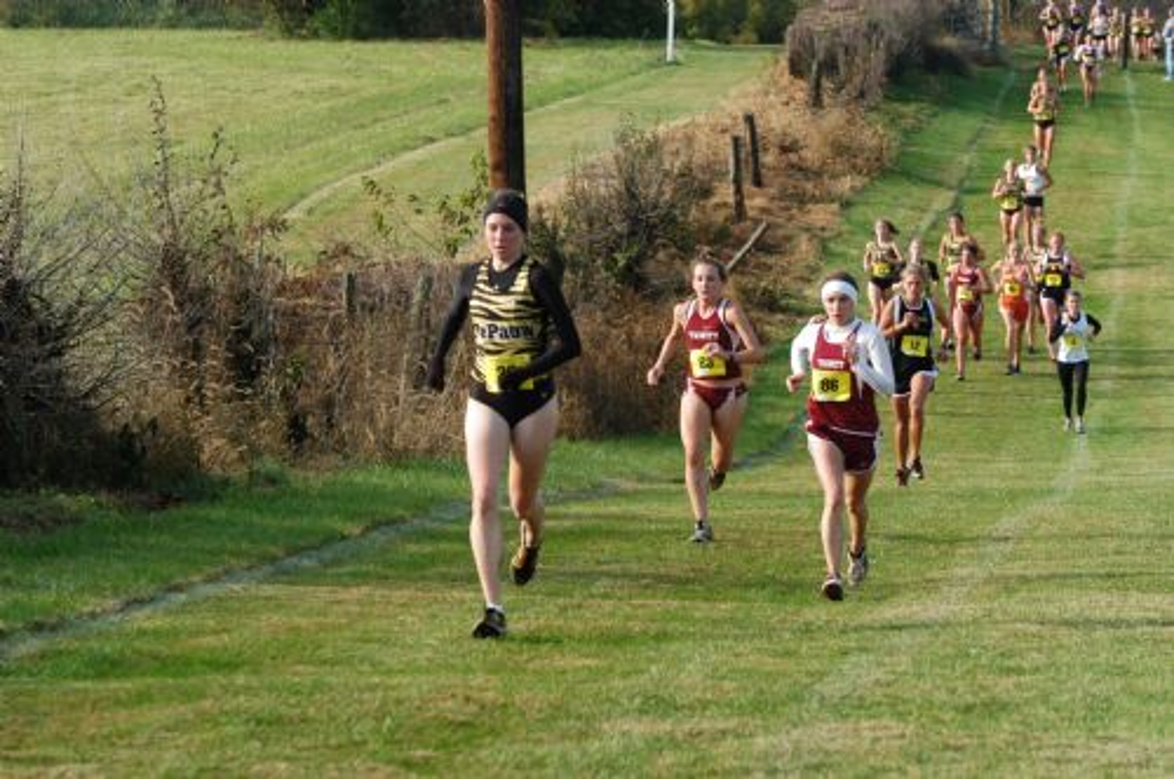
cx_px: 587
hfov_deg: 9.5
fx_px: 7084
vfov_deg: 6.3
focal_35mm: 218
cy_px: 390
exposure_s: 1/320
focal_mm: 145
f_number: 5.6
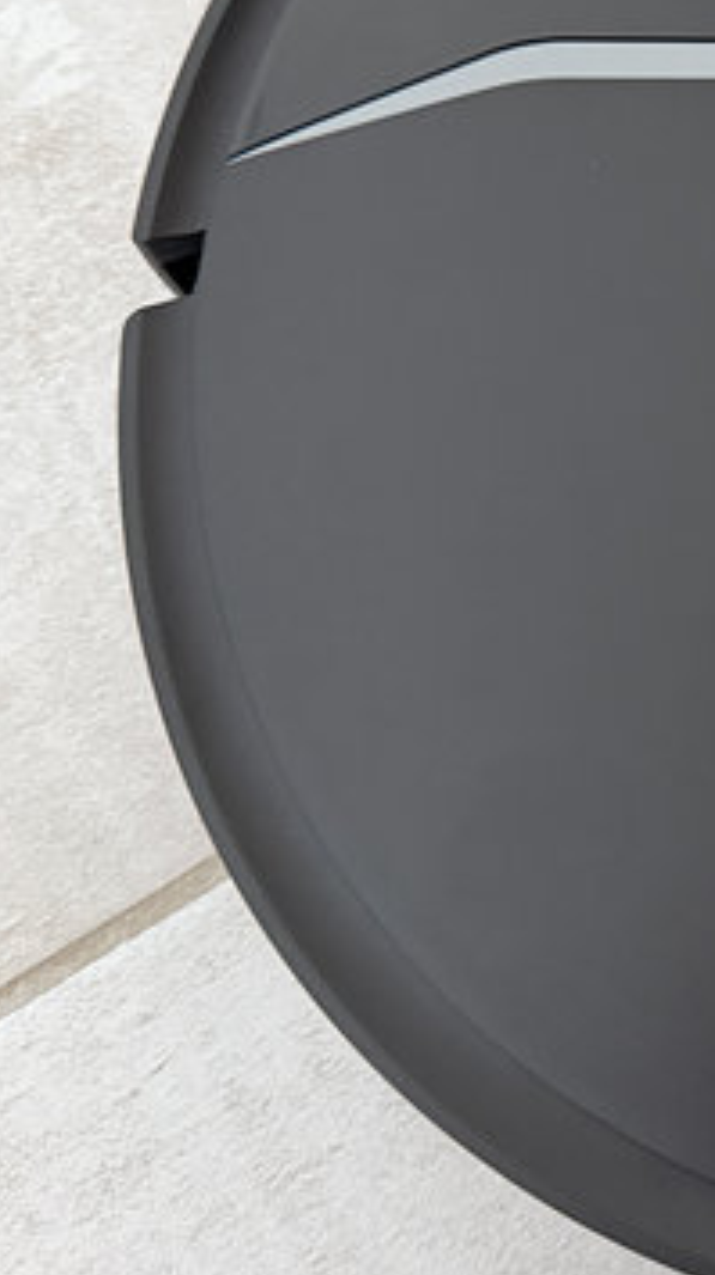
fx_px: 1994
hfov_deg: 17.6
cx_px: 1161
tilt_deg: -74.9
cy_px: 370
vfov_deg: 34.9
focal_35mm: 59
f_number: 1.78
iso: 800
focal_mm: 6.76
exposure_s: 1/60
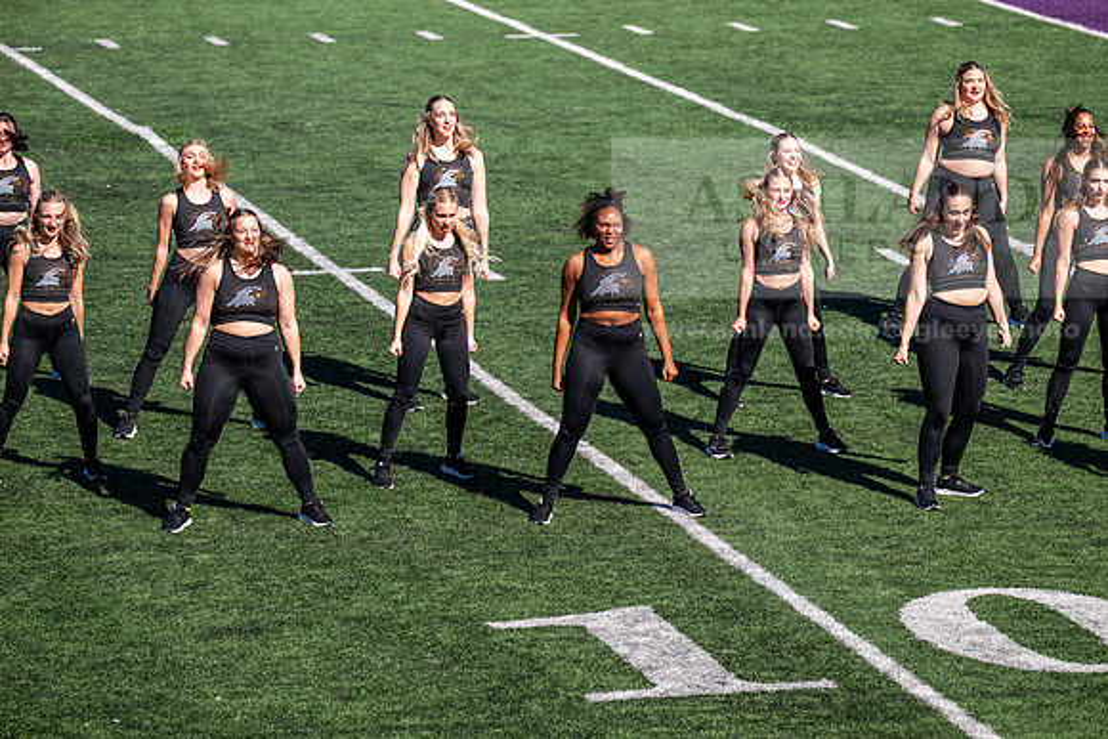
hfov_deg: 10.3
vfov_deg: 6.9
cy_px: 370
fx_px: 6157
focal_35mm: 200
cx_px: 554
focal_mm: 200
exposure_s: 1/1000
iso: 160
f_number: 4.5
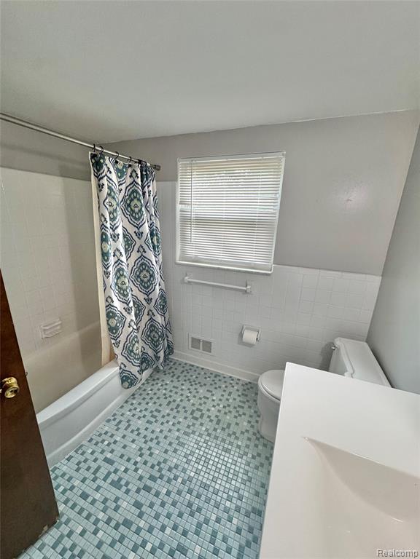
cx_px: 210
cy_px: 280
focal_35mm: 14
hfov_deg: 85.7
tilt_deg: -16.9
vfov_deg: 102.1
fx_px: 226
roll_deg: -1.3
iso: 200
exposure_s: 1/120
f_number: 2.2
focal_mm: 2.22
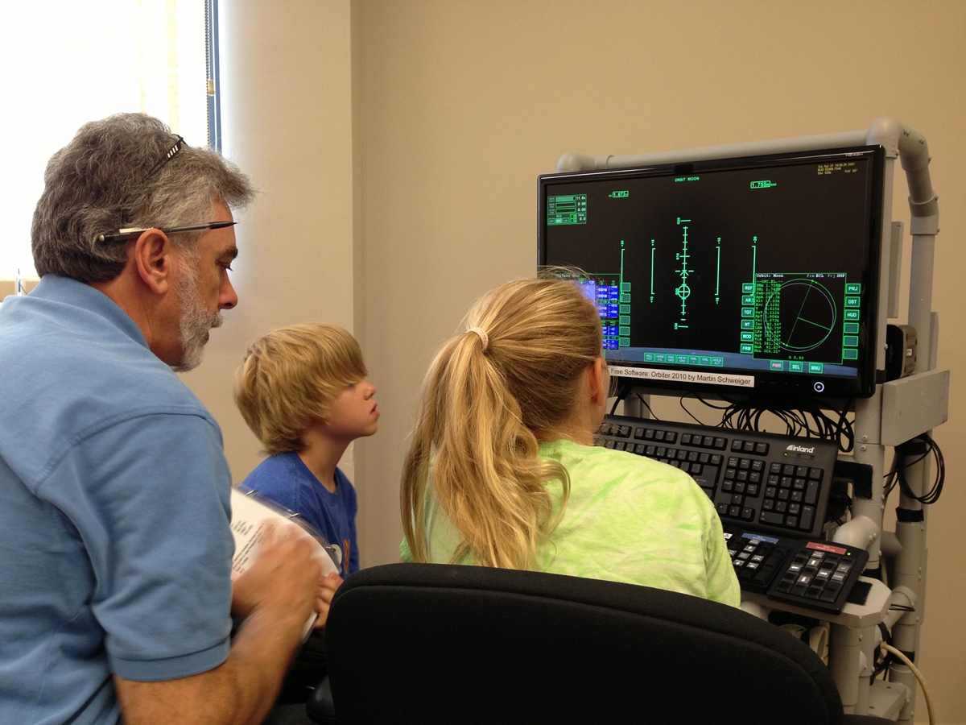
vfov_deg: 42.9
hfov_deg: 55.4
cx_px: 483
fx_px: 921
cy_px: 362
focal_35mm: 33
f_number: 2.4
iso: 100
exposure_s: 1/20
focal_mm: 4.13
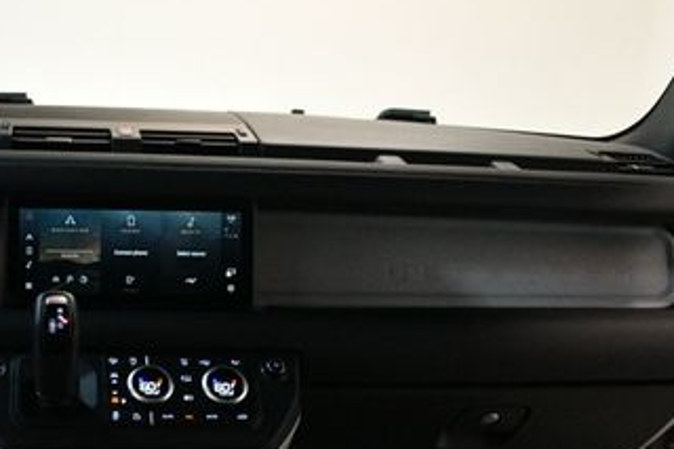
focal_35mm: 54
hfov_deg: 35.4
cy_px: 301
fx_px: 1010
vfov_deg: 24.9
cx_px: 110
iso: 3200
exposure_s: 1/100
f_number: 3.5
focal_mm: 18
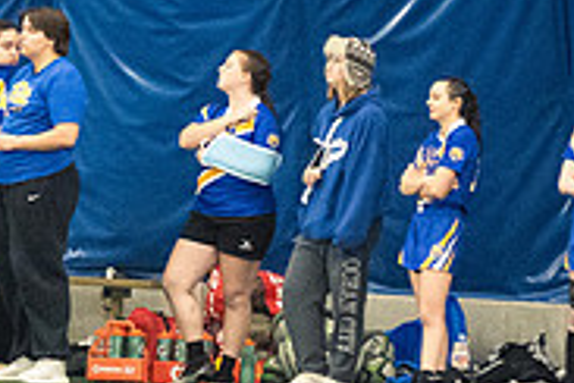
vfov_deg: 1.4
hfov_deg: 2.2
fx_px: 15146
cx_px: 60
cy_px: 154
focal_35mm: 950
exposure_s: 1/400
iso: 12800
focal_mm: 200
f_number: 2.8
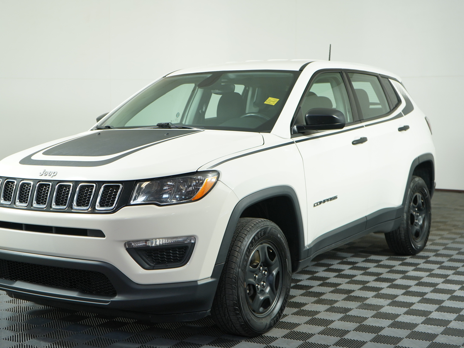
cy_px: 171
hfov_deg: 35.5
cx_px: 204
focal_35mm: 54
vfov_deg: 27.0
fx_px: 724
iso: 640
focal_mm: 49
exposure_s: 1/160
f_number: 4.5
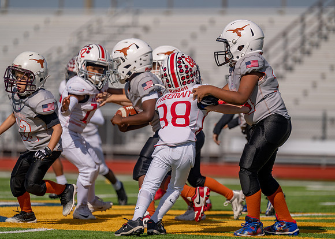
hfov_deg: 6.9
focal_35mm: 293
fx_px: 2791
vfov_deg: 4.9
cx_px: 168
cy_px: 120
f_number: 4
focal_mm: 280
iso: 100
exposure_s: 1/2500
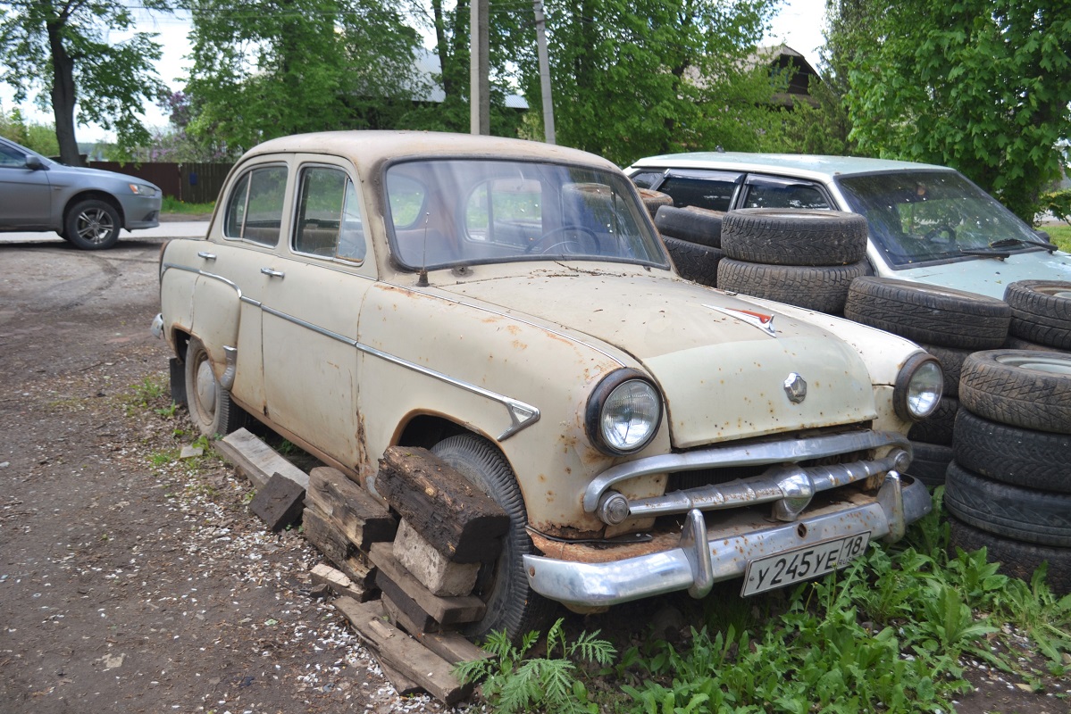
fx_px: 982
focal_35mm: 33
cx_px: 536
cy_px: 357
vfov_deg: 40.0
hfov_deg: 57.2
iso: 100
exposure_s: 1/320
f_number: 4
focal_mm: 22
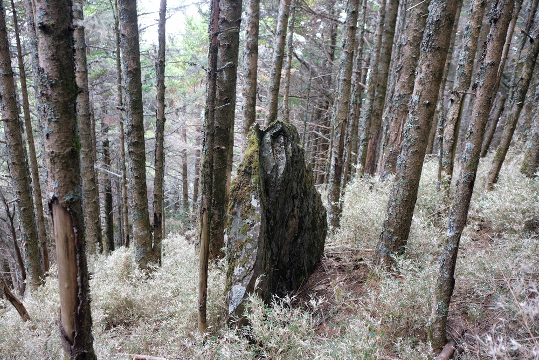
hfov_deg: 54.4
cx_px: 270
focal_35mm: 35
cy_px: 180
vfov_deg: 37.9
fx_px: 524
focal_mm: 23
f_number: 2.8
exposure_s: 1/80
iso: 400
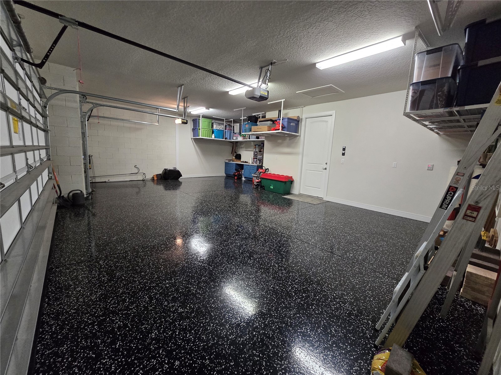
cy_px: 188
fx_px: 188
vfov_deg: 89.9
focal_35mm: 13
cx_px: 250
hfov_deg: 106.2
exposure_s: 1/60
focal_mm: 2.2
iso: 500
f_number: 2.2
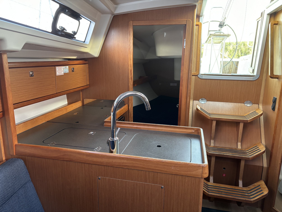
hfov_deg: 67.3
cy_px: 106
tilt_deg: -12.7
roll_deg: +1.2
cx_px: 141
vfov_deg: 53.1
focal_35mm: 26
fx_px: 212
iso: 160
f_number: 1.6
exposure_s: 1/60
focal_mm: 5.96
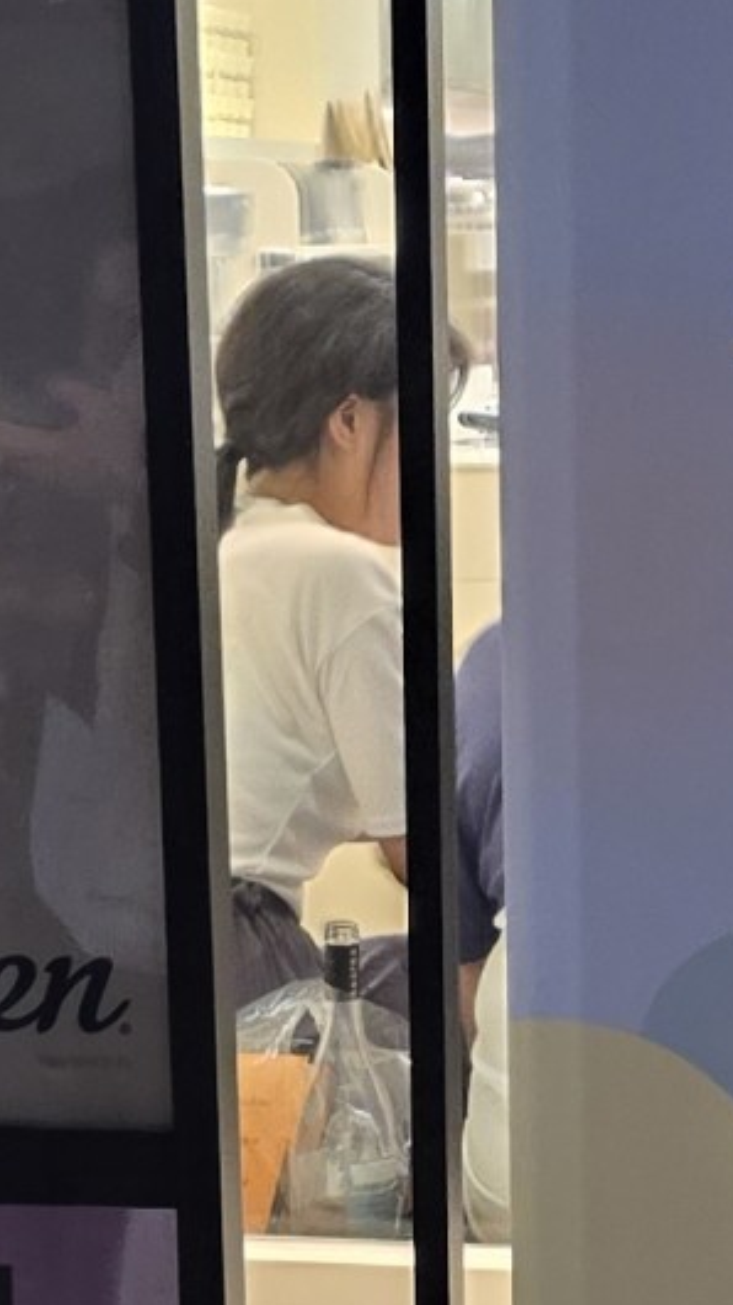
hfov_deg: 9.6
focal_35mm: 126
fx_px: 4355
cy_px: 861
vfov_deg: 17.0
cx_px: 433
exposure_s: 1/120
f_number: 1.7
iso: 200
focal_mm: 6.3
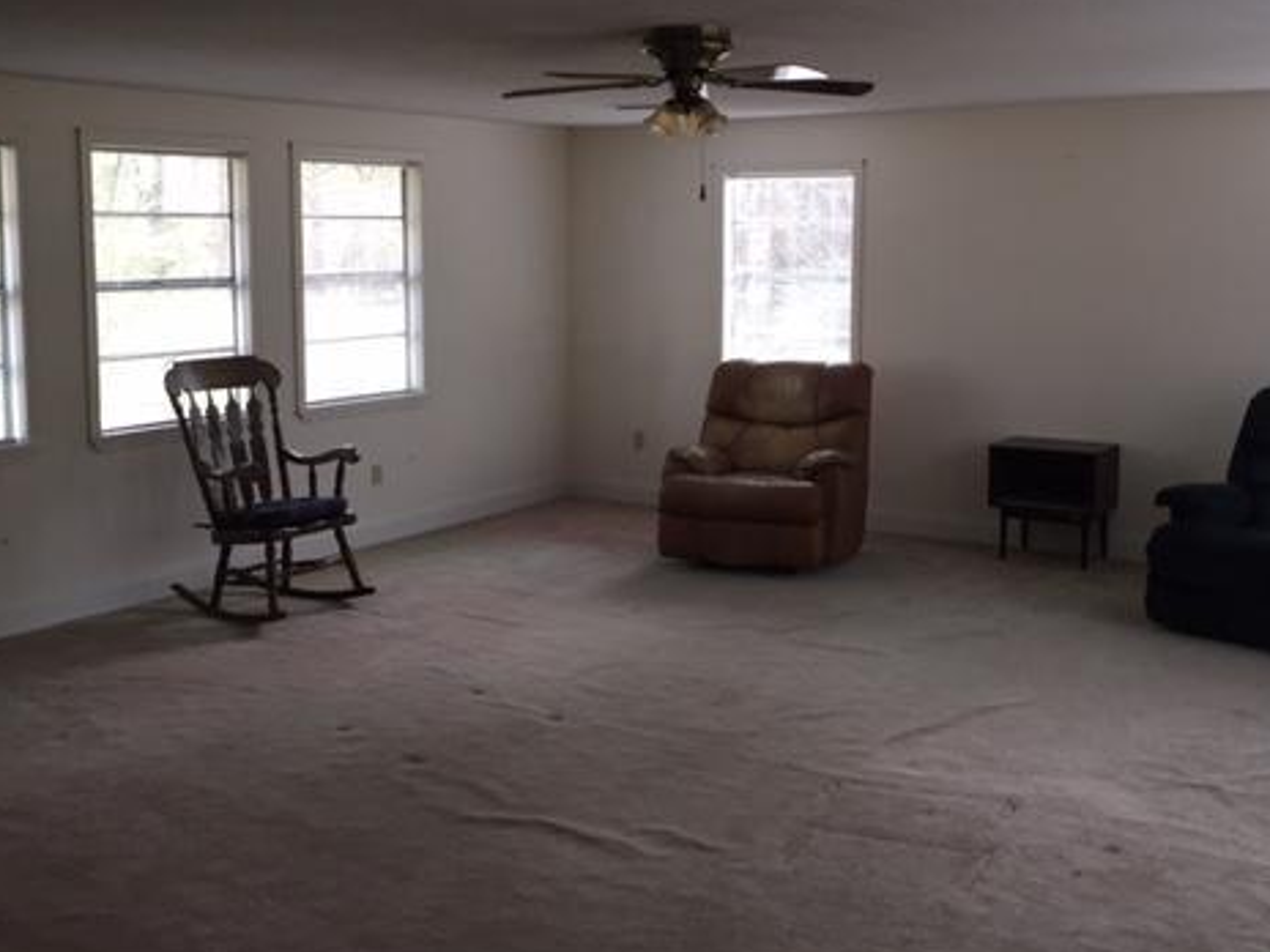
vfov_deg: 35.8
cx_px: 687
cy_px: 378
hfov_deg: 46.8
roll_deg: -1.8
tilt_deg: -5.2
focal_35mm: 40
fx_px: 1468
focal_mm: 4.15
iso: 32
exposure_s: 1/30
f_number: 2.2
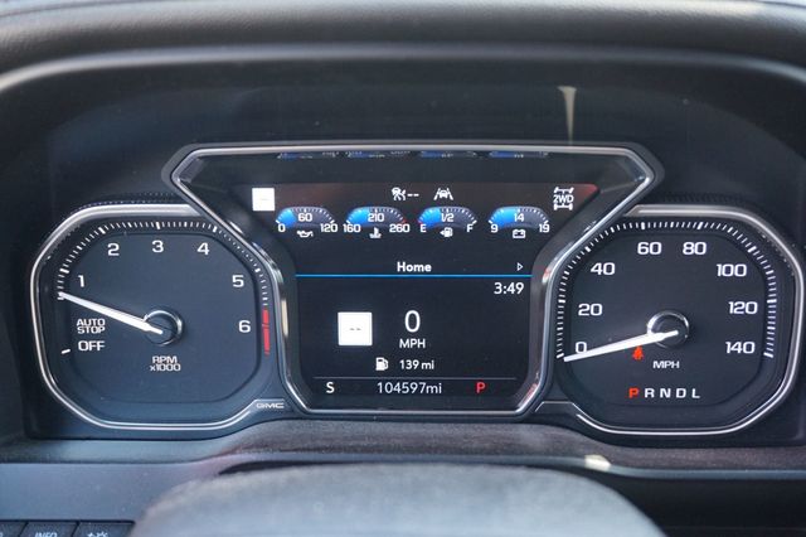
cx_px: 403
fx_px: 873
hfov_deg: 49.6
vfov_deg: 34.2
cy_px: 268
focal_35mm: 39
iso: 800
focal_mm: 26
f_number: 4.5
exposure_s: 1/60
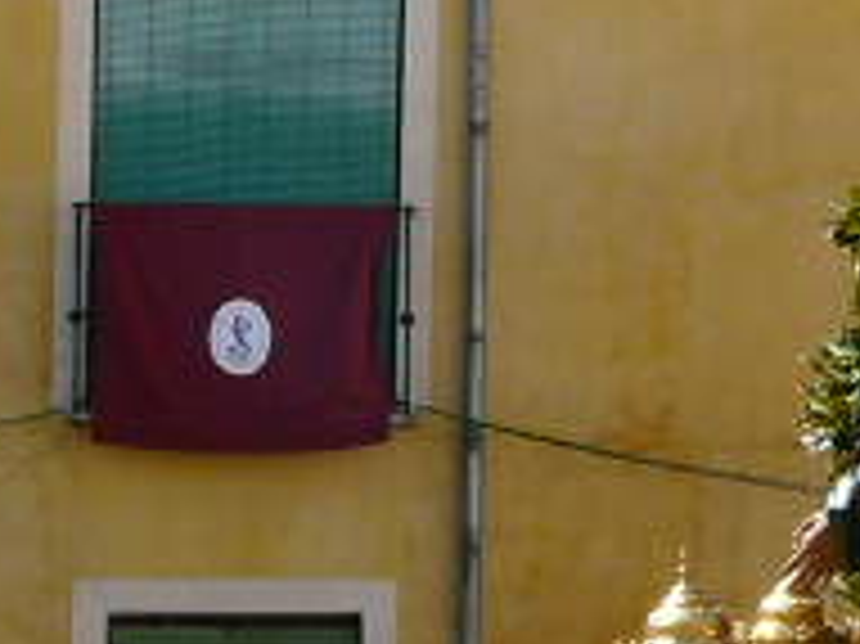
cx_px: 1297
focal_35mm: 342
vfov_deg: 4.3
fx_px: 8491
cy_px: 126
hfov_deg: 5.7
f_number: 5.6
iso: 100
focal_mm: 10.5
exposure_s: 1/250
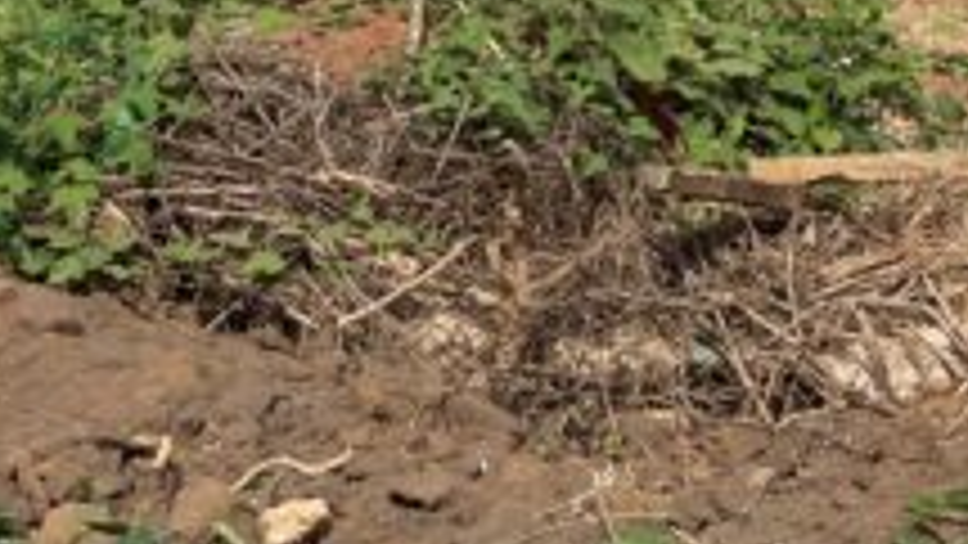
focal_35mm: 158
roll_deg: -8.6
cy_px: -333
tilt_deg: +2.5
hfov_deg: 13.6
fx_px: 4056
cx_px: 410
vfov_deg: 7.5
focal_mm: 6
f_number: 2
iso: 32
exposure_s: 1/2519
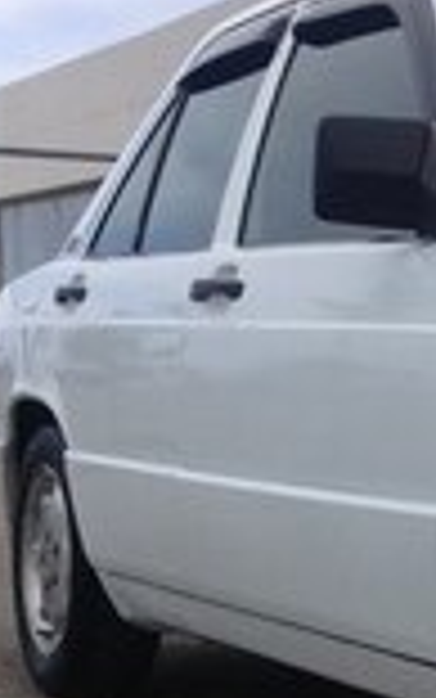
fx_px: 2127
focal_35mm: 112
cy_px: 910
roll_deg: -2.4
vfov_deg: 17.4
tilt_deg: -12.2
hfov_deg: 11.6
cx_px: 414
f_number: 2.4
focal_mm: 4.12
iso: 50
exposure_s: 1/1085
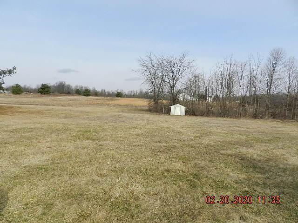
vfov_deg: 58.9
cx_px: 149
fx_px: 198
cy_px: 112
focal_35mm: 23
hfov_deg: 73.9
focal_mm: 4
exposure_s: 1/1000
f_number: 4
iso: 160
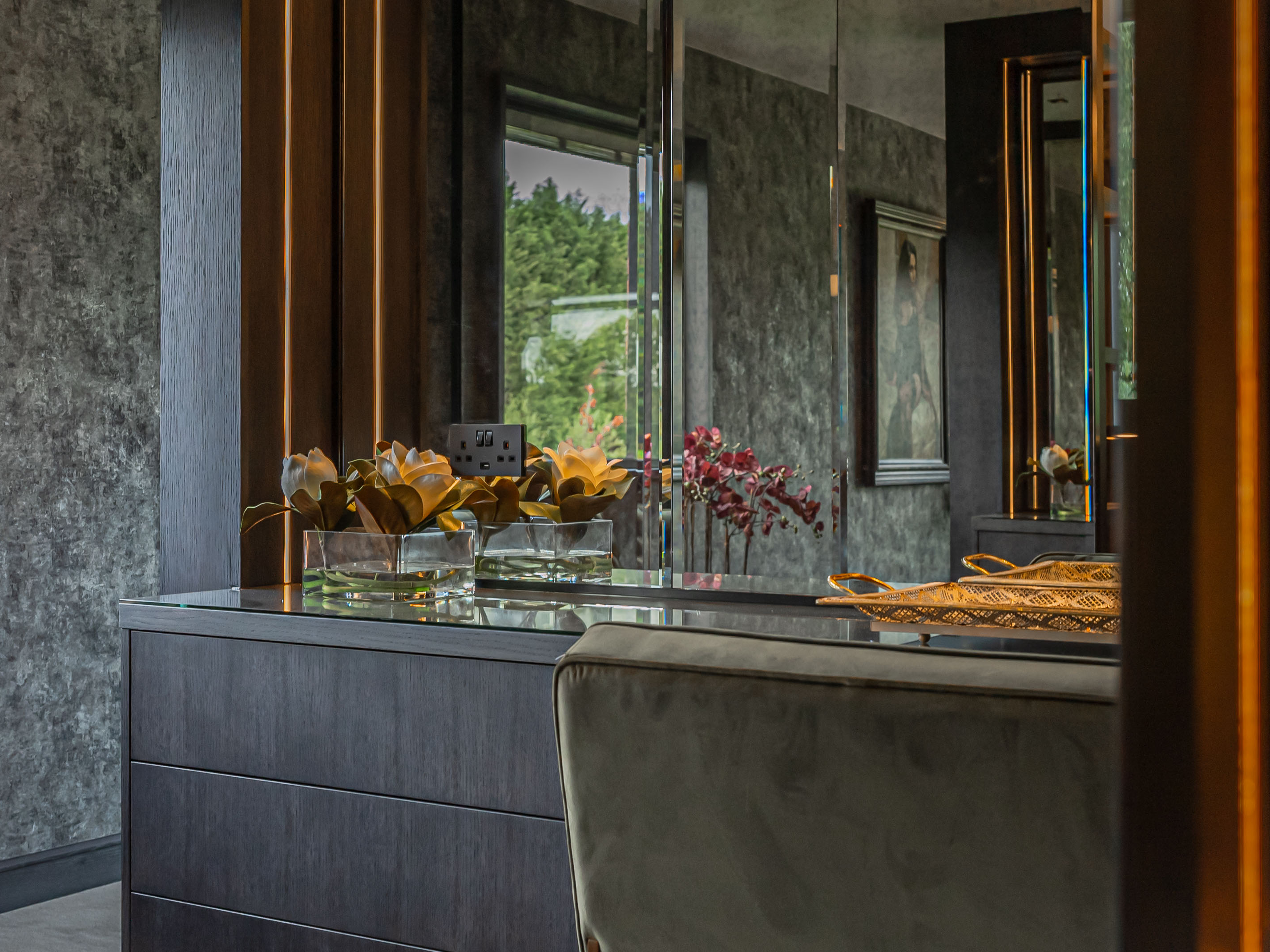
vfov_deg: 29.1
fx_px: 1834
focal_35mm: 50
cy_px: 398
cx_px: 557
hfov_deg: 38.1
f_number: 5.6
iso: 1000
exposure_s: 1/100
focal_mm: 35
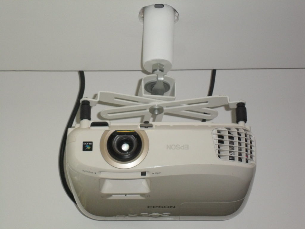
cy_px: 114
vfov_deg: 13.7
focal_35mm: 108
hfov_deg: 18.2
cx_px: 152
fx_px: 952
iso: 200
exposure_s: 1/60
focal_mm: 19.6
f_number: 5
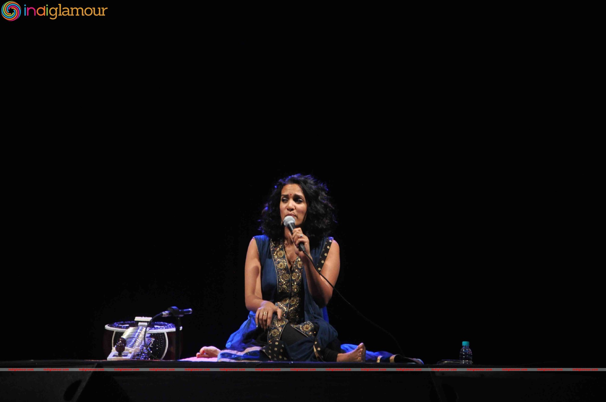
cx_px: 303
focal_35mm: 158
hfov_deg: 13.1
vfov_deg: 8.7
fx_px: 2648
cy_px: 201
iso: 1000
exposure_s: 1/80
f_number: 9
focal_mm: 105
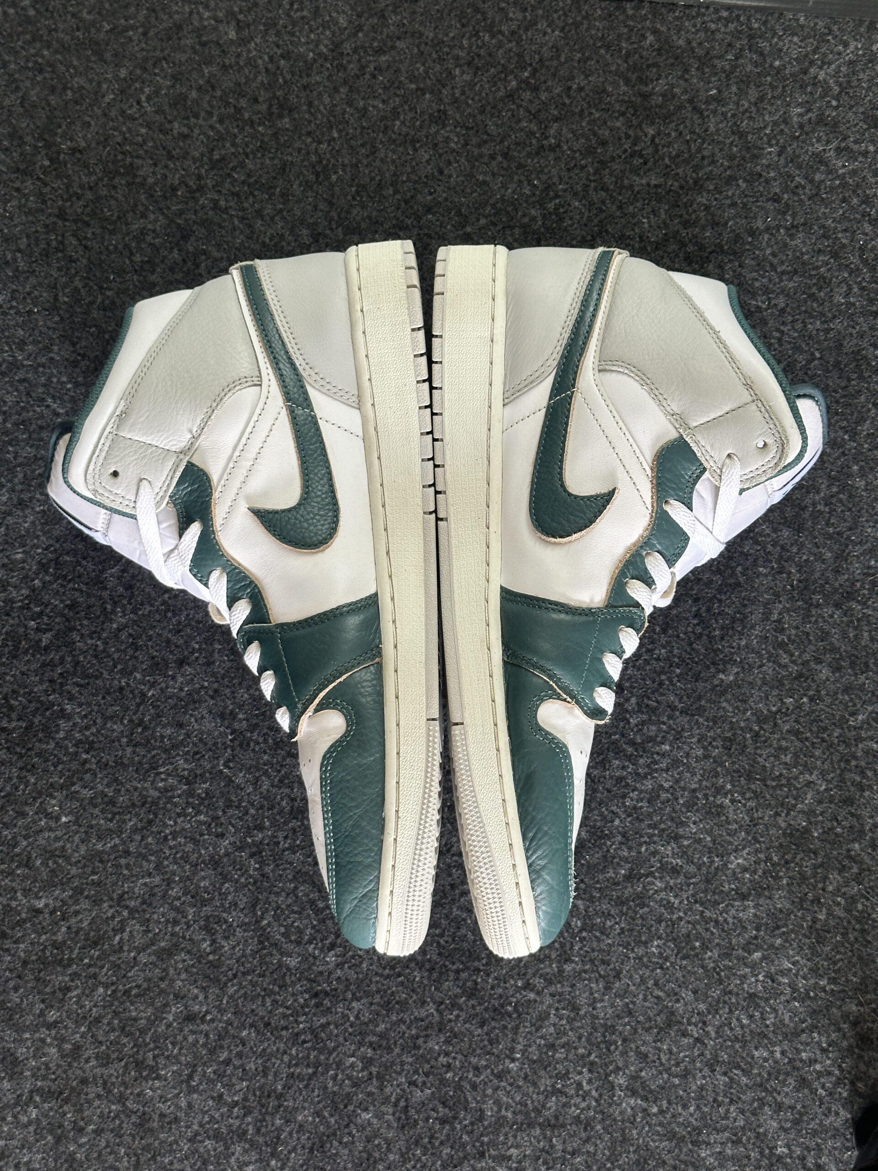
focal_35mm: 48
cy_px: 586
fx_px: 1623
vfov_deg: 39.7
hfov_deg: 30.3
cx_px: 439
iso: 100
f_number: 1.78
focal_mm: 6.86
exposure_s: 1/50
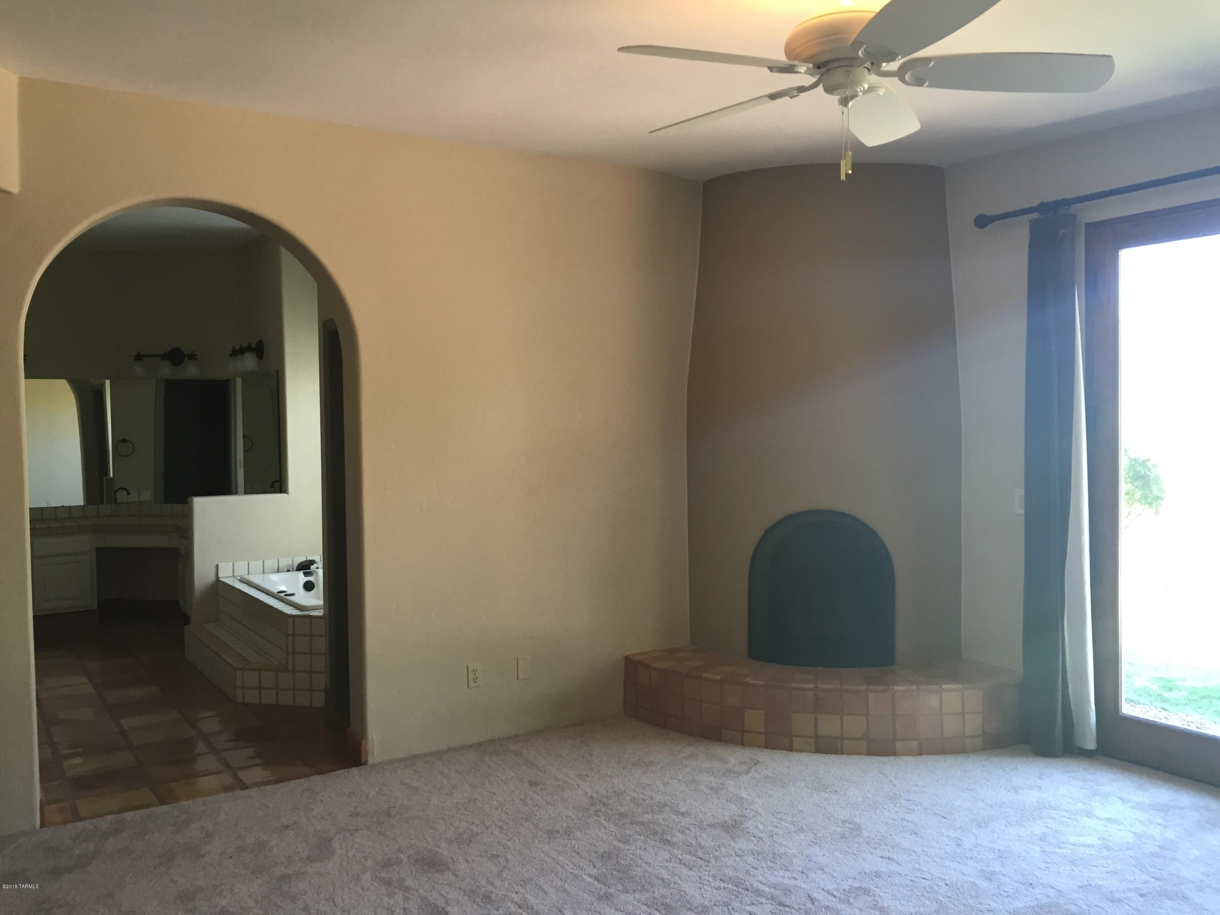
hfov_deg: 61.7
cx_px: 610
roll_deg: +0.2
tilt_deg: -2.1
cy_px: 458
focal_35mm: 29
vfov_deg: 48.2
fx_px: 1022
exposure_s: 1/30
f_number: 2.2
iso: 80
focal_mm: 4.15
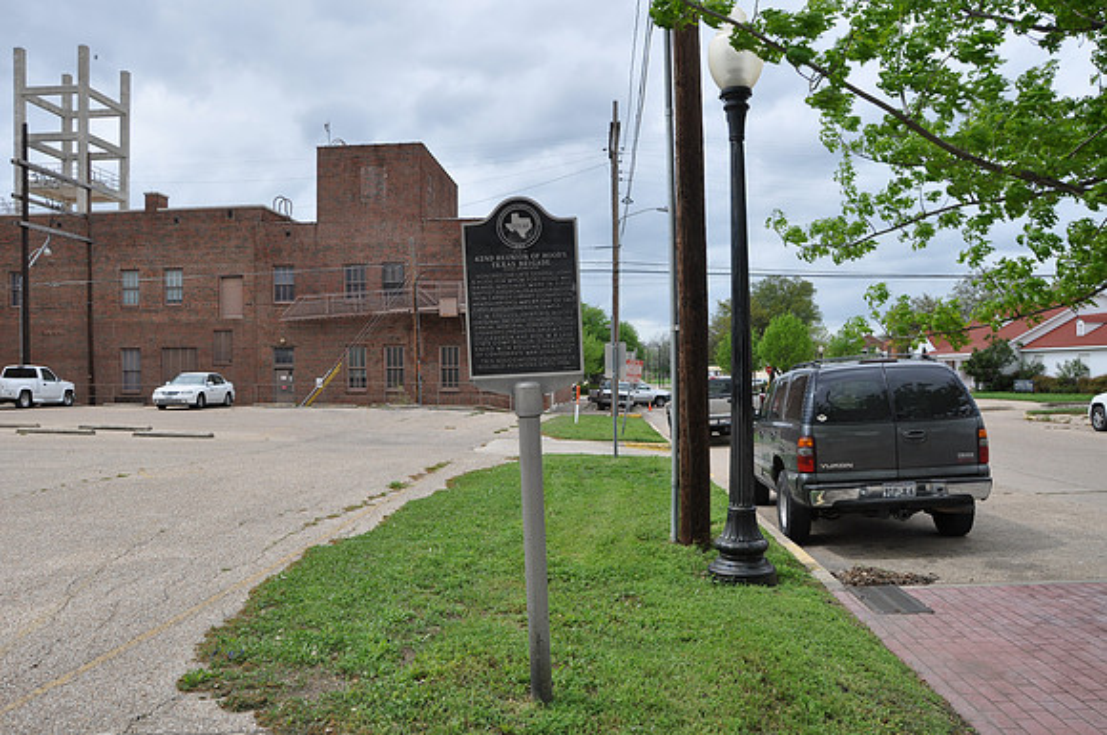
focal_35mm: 27
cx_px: 554
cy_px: 368
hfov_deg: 67.5
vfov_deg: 47.8
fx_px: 829
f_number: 7.1
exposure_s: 1/200
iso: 200
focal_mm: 18
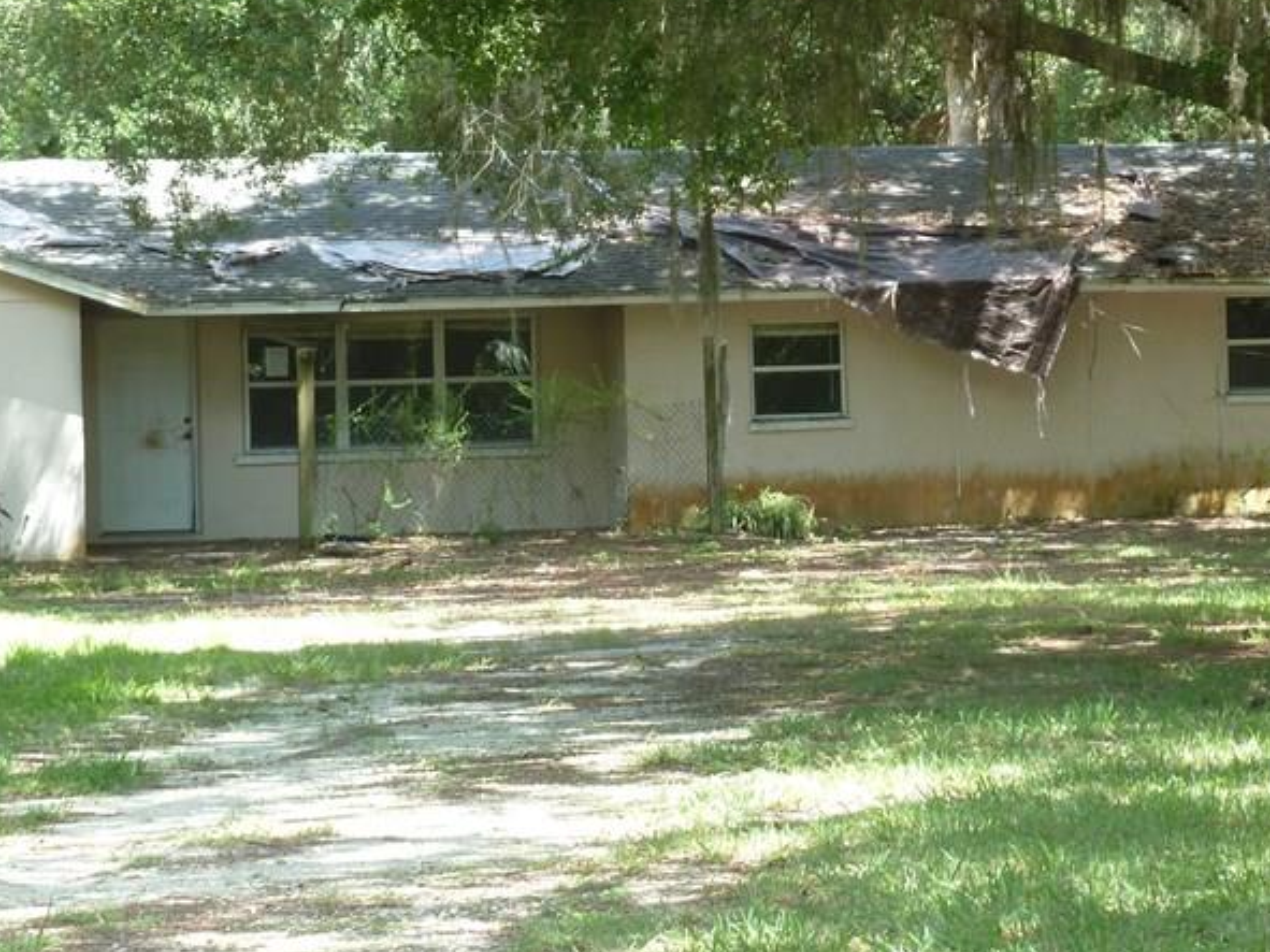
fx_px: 5722
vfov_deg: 9.5
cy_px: 312
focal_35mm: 156
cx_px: 748
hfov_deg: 12.7
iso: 80
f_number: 4.3
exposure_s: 1/50
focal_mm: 14.7
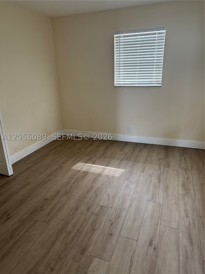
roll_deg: +1.0
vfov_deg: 71.6
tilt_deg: -19.4
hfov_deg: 56.8
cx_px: 102
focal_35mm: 24
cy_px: 137
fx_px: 190
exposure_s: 1/60
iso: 320
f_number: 1.78
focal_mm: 6.76
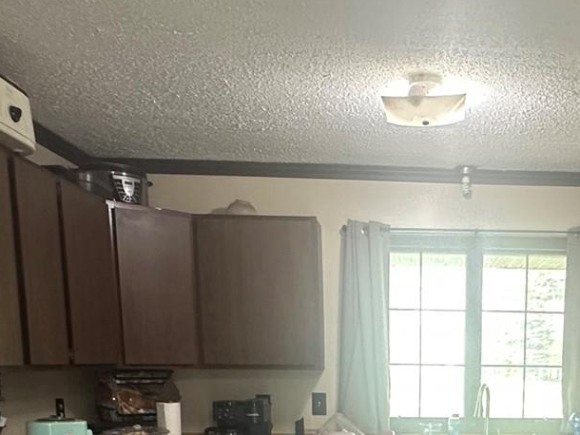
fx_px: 788
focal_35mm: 47
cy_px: 506
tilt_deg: -10.8
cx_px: 459
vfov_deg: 27.6
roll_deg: -0.5
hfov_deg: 39.0
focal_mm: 2.22
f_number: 2.2
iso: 250
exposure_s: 1/60
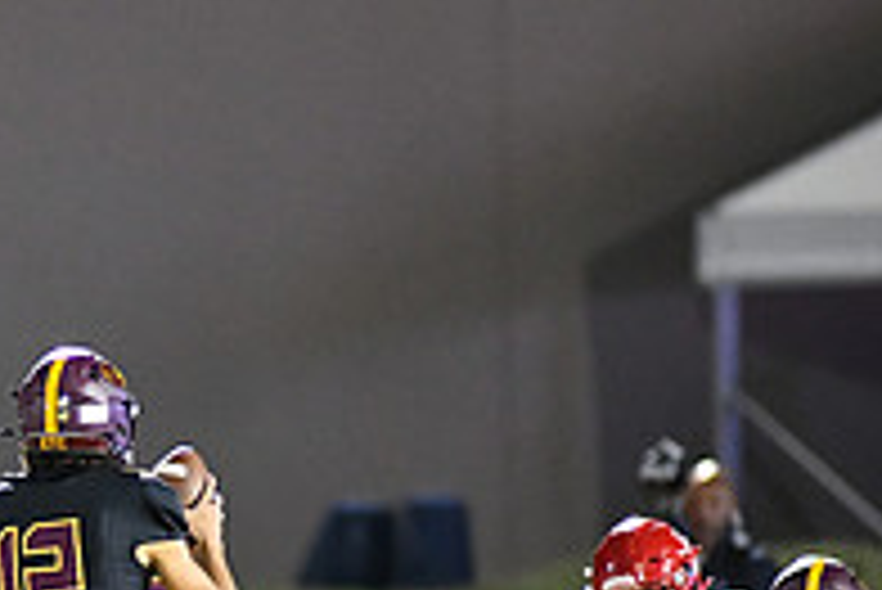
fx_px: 21747
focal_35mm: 887
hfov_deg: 2.3
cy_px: 651
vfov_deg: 1.6
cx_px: -9
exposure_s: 1/1000
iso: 7200
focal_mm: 300
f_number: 2.8
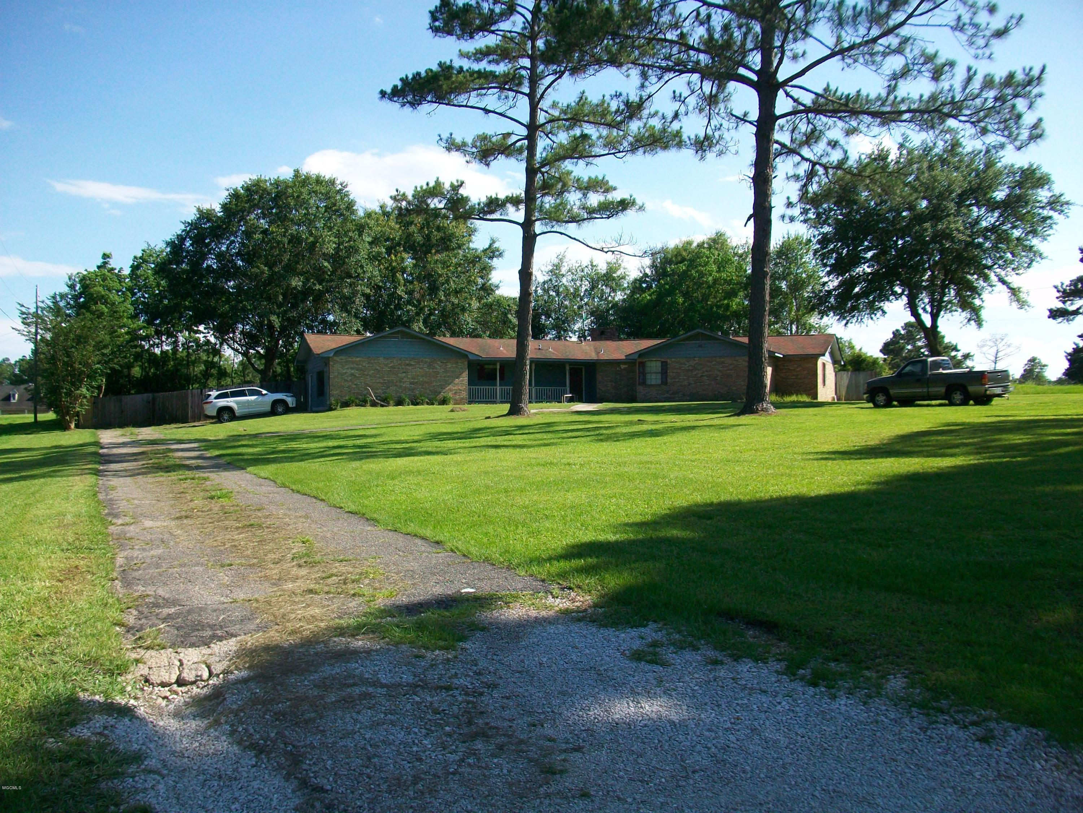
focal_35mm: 32
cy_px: 406
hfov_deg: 56.8
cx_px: 542
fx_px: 1001
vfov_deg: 44.2
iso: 64
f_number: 2.8
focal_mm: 5.7
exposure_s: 1/640
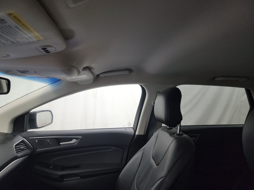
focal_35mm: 24
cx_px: 127
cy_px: 95
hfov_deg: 71.6
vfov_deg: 56.8
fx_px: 176
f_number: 1.8
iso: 543
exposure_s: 1/59
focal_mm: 6.7
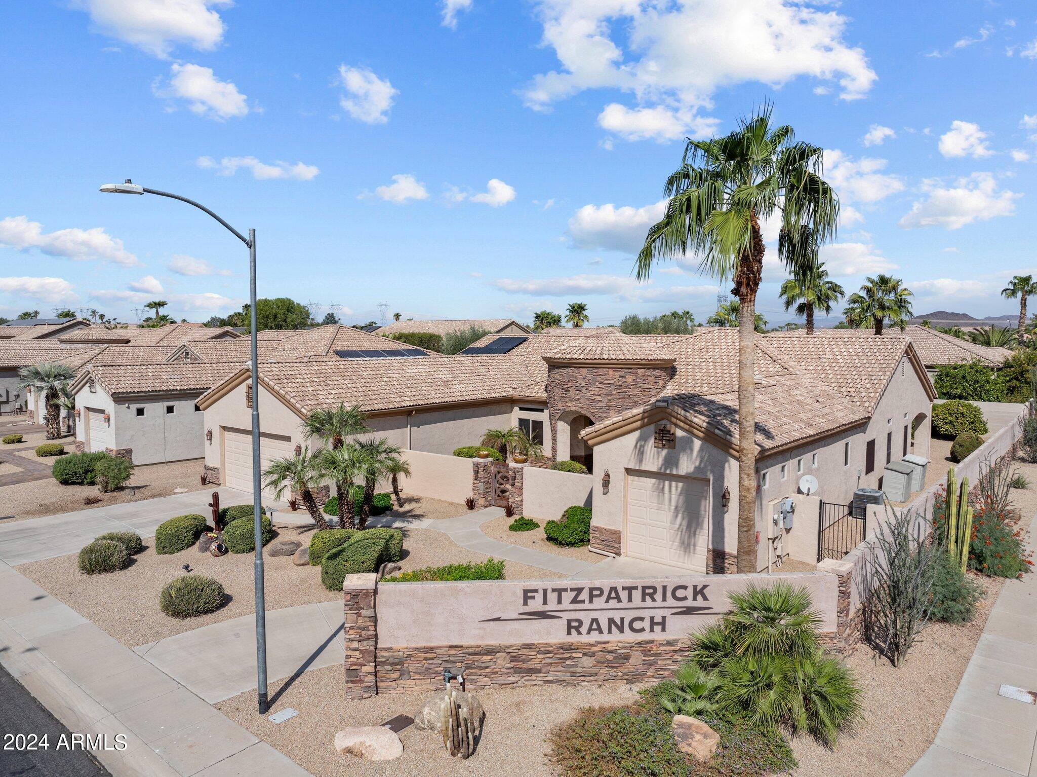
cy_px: 388
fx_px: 718
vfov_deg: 56.8
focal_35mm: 24
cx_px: 518
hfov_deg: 71.6
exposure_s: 1/2500
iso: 100
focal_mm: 12.29
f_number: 2.8
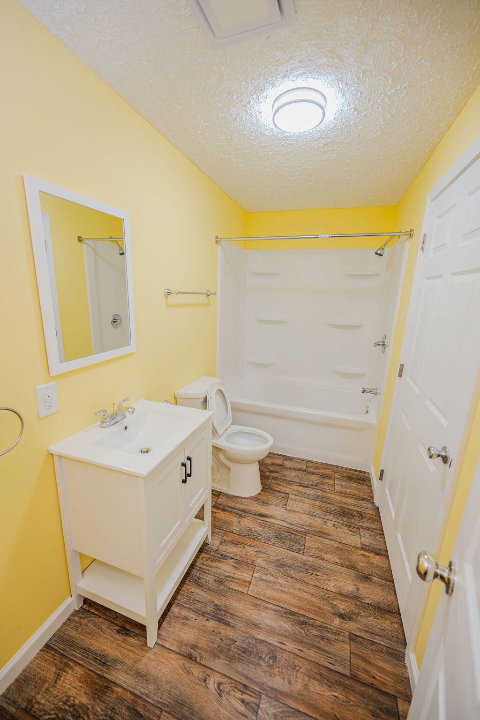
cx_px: 240
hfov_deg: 81.2
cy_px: 360
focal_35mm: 14
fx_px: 280
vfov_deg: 104.3
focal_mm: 14
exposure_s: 1/200
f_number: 4
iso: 2000
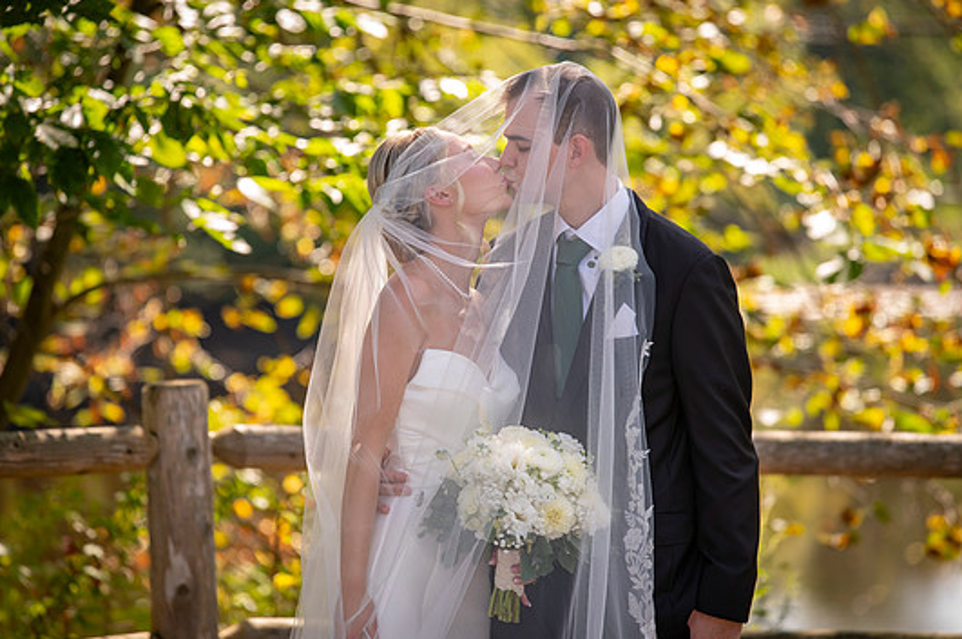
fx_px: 5900
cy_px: 302
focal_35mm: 221
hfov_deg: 9.3
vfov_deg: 6.2
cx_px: 484
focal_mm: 200
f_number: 4
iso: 50
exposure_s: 1/200
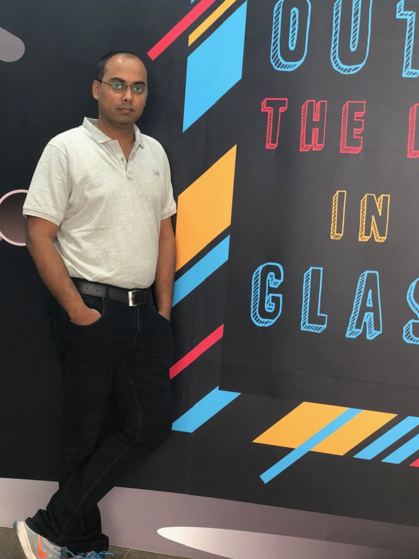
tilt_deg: -7.0
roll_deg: -4.3
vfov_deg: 35.5
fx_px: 871
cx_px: 212
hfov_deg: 27.0
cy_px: 282
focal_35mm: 54
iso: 160
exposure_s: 1/20
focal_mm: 6
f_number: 2.4
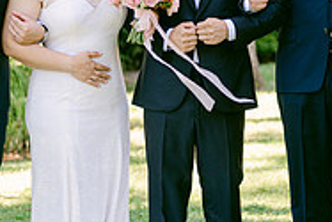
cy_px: 65
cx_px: 169
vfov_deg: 8.9
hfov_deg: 13.2
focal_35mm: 155
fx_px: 1431
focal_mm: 50
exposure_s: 1/320
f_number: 1.8
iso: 80
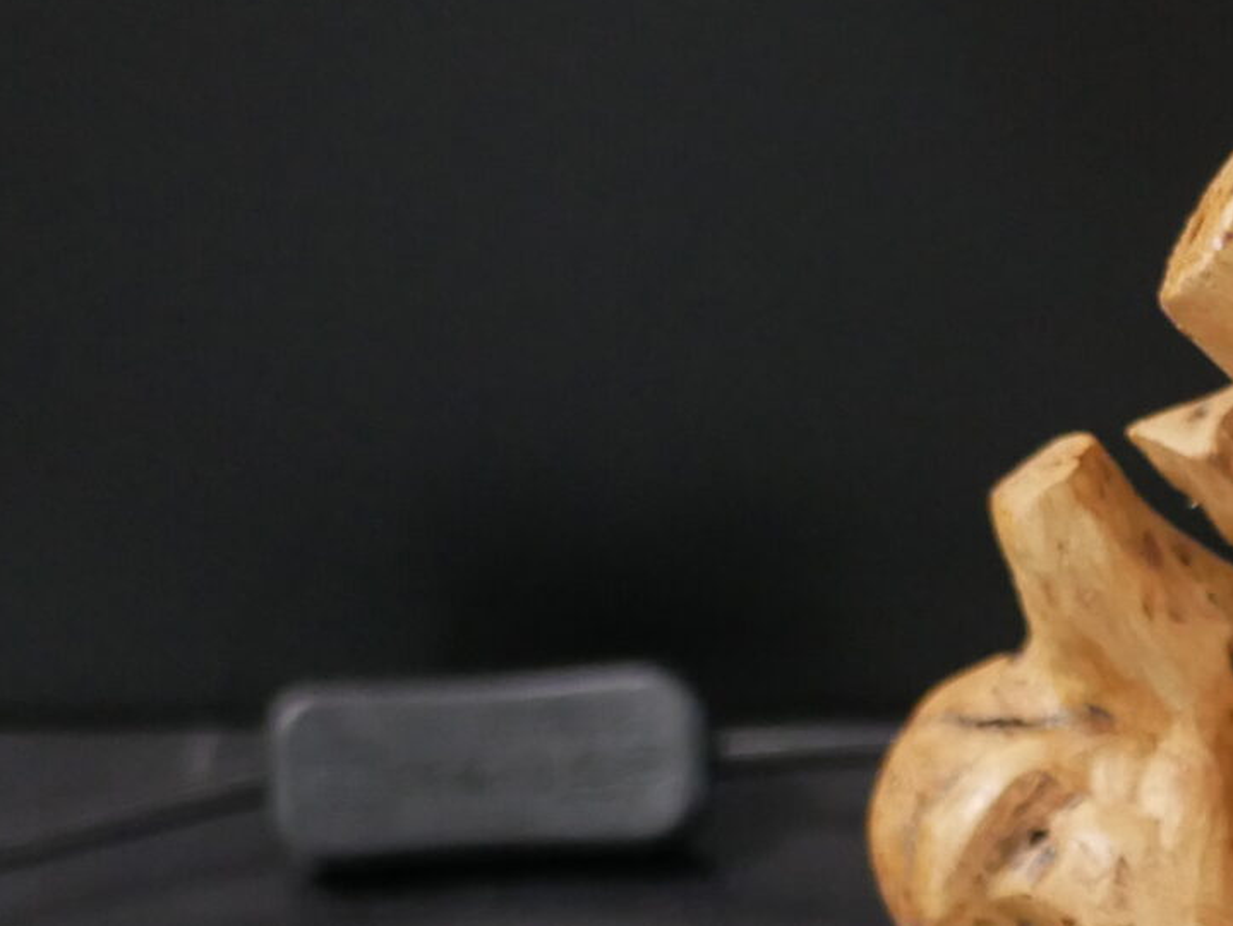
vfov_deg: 8.3
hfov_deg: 10.8
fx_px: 6343
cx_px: 1768
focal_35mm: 178
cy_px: 499
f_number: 1.7
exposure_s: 1/60
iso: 1250
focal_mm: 25
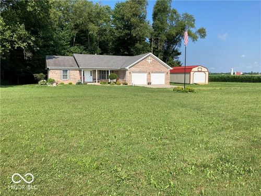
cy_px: 98
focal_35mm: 28
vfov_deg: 49.7
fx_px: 211
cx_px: 130
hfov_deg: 63.4
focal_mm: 3.99
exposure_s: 1/1567
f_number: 1.8
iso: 20
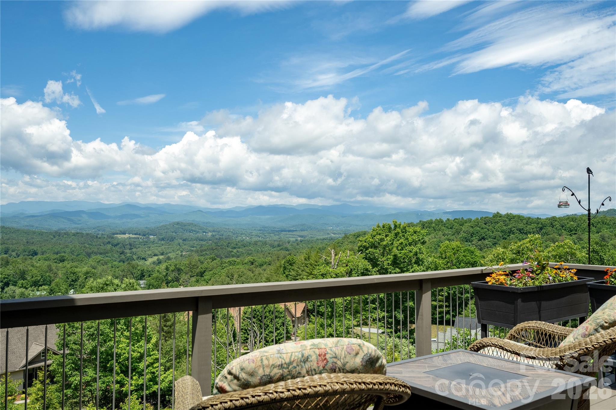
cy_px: 205
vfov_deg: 43.6
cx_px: 308
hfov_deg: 61.9
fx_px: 513
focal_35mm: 30
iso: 250
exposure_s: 1/1000
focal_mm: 30
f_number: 7.1
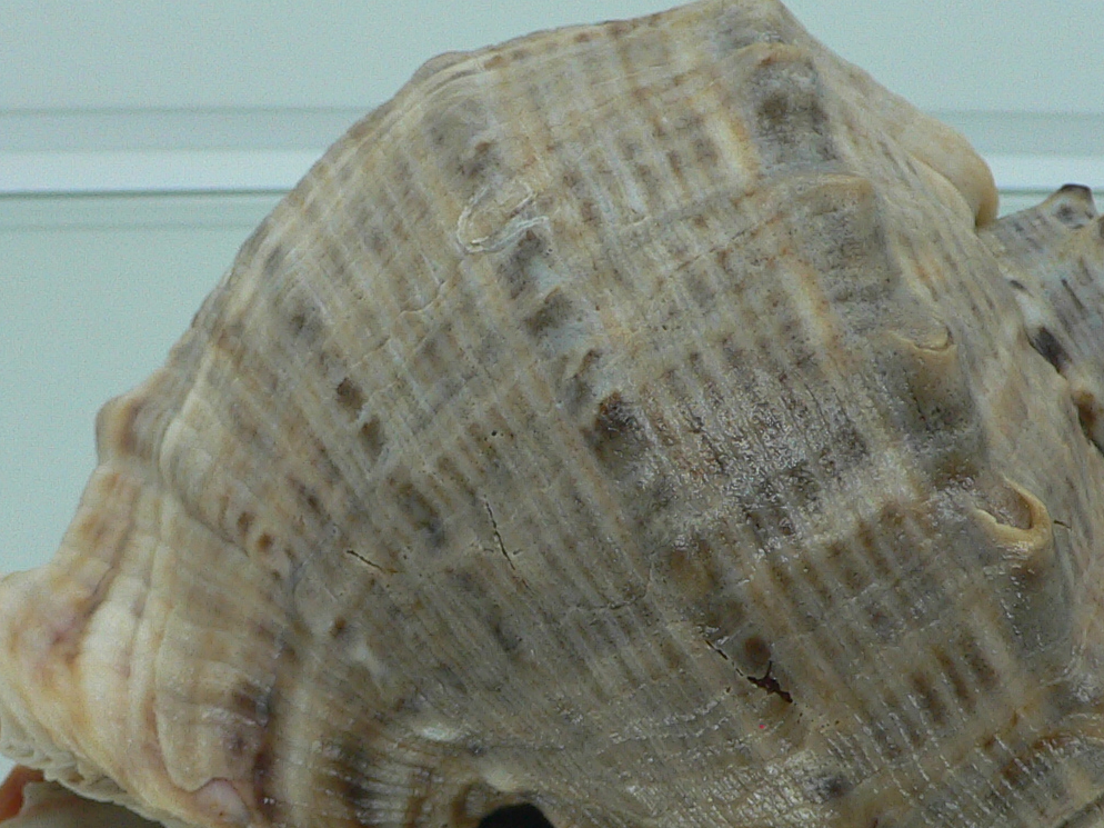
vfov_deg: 20.6
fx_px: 2264
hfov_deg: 27.4
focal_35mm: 71
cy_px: 561
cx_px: 636
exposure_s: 1/60
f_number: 2.8
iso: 100
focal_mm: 4.6
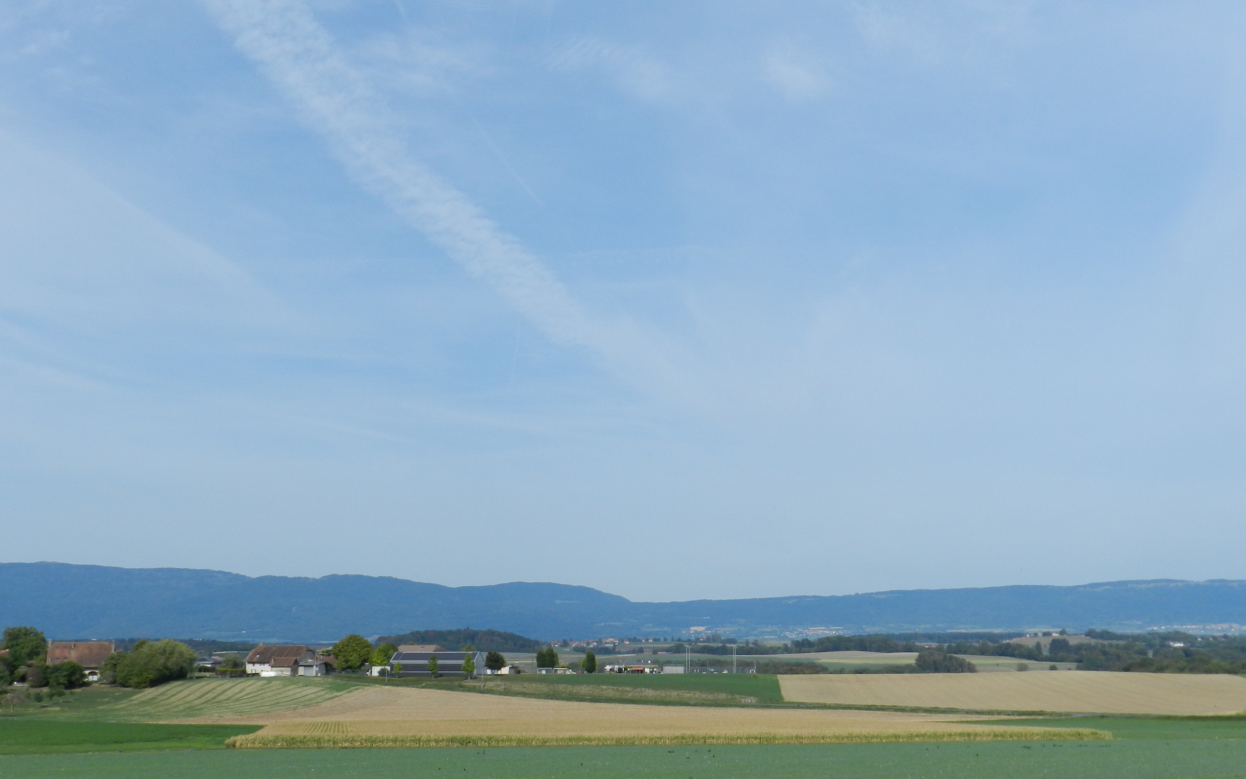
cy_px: 429
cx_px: 621
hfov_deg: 41.1
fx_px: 1664
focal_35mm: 49
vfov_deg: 26.3
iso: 160
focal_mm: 8.1
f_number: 5
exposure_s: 1/1000
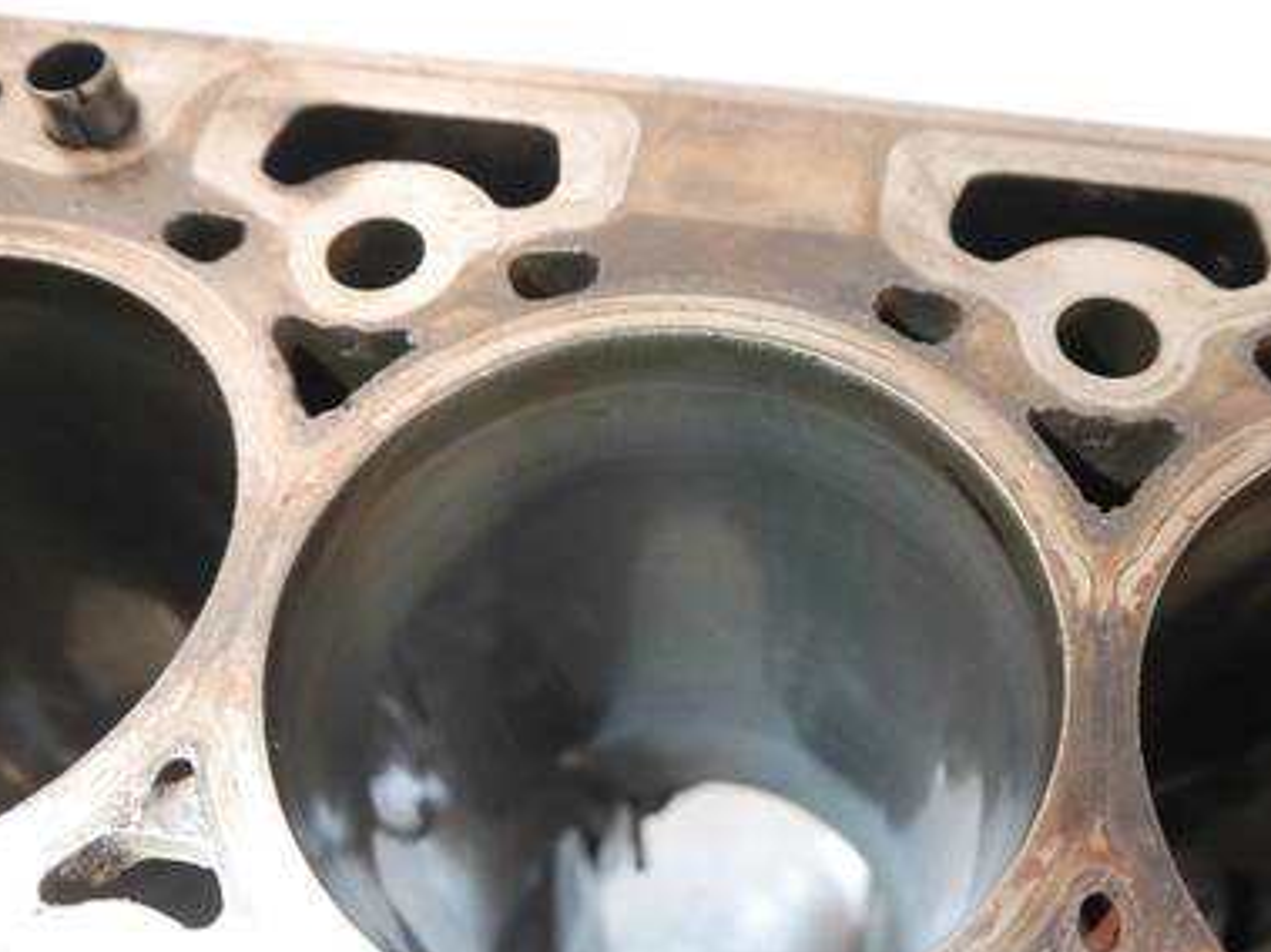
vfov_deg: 37.6
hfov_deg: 48.8
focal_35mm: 38
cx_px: 734
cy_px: 570
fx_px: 1395
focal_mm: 15
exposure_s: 1/60
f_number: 3.5
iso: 2000
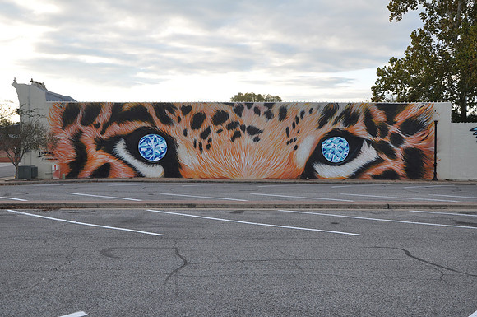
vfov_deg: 35.4
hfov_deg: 51.3
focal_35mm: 38
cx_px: 238
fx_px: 496
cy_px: 158
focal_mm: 25
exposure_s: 1/50
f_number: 7.1
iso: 200
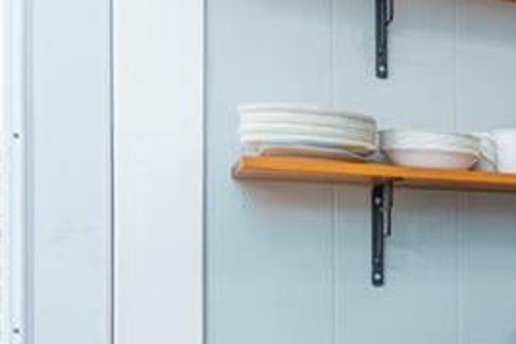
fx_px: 932
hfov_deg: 20.0
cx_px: 980
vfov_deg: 20.7
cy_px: 280
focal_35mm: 65
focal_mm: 17
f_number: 8
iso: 400
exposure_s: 1/50
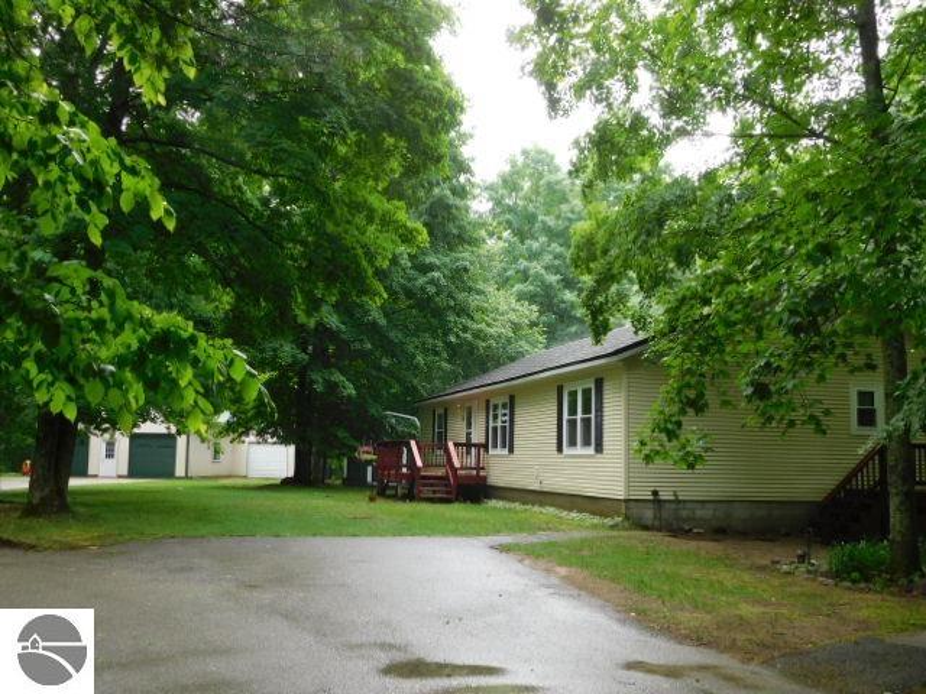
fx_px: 963
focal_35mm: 36
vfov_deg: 39.7
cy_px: 347
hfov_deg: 51.4
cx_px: 463
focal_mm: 6.3
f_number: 3.5
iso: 125
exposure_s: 1/125
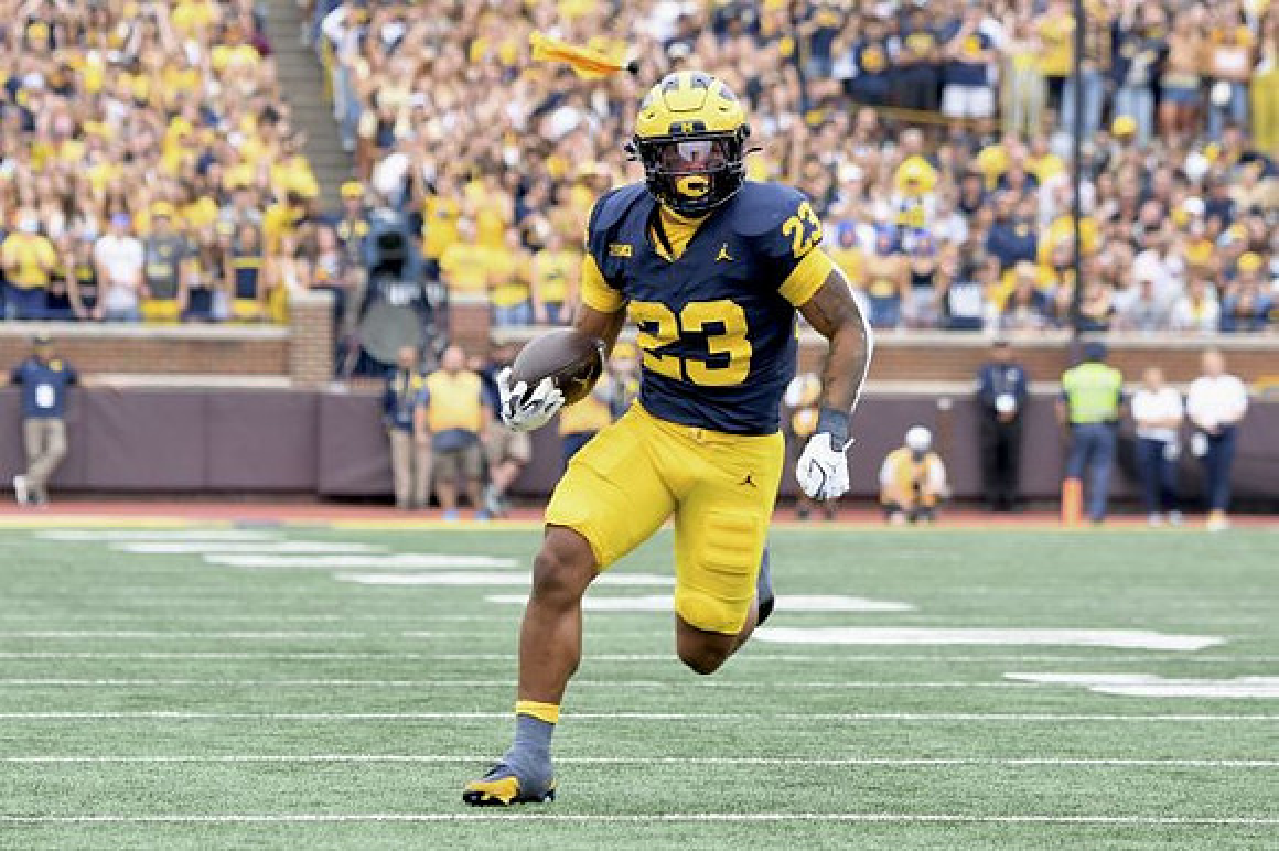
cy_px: 426
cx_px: 640
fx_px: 10652
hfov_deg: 6.9
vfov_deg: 4.6
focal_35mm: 300
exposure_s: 1/1000
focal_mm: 200
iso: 1250
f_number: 5.3
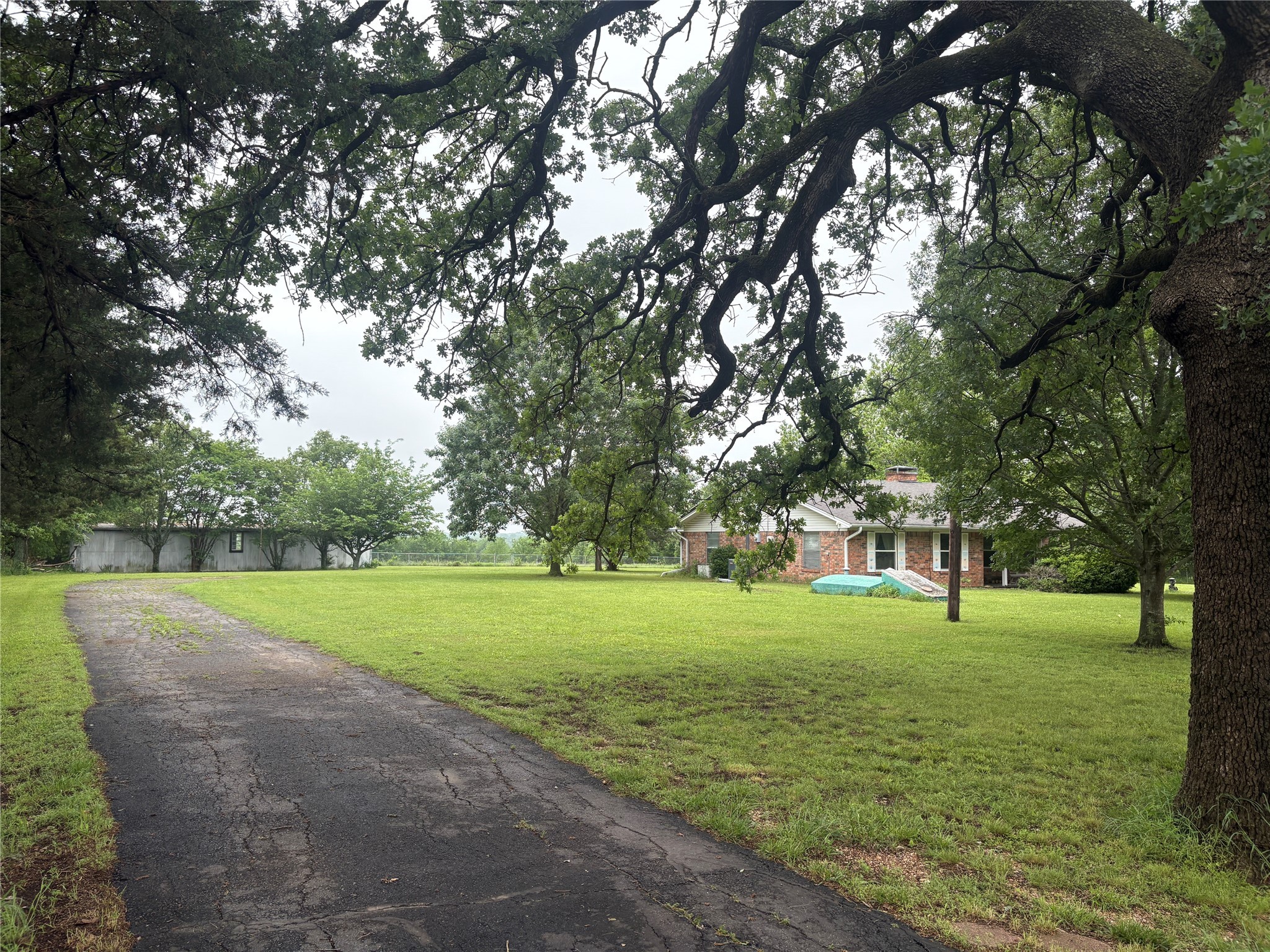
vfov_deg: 53.1
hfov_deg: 67.3
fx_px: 954
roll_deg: -0.4
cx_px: 635
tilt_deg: +4.0
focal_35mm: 26
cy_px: 476
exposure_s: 1/987
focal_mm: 5.96
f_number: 1.6
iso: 50
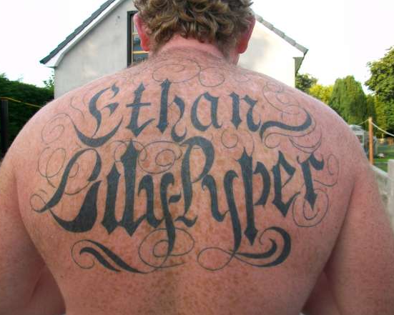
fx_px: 397
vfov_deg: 43.4
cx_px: 181
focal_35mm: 34
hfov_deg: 52.8
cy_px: 160
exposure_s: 1/160
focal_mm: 5.7
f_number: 2.8
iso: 64
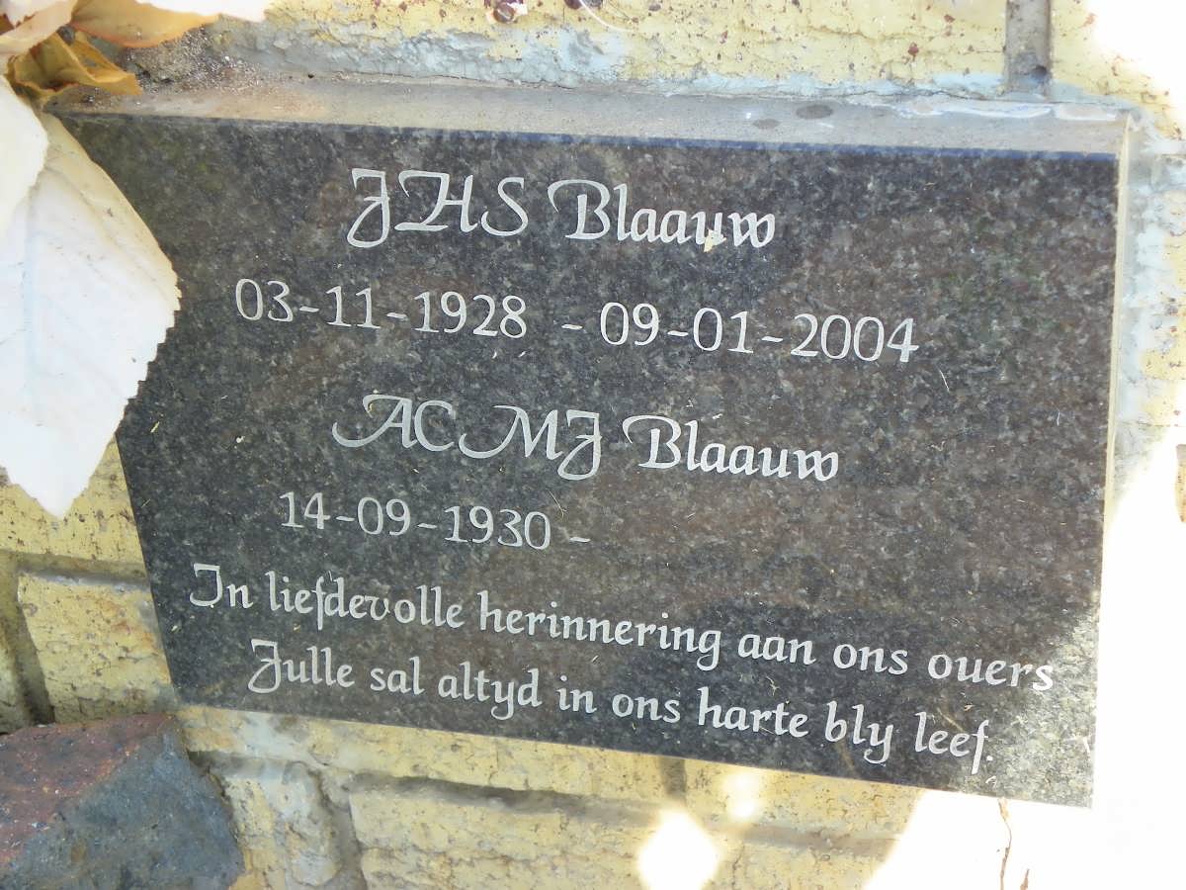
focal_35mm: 66
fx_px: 2261
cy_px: 445
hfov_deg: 29.4
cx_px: 593
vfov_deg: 22.3
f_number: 3.5
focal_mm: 11.8
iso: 64
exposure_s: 1/80
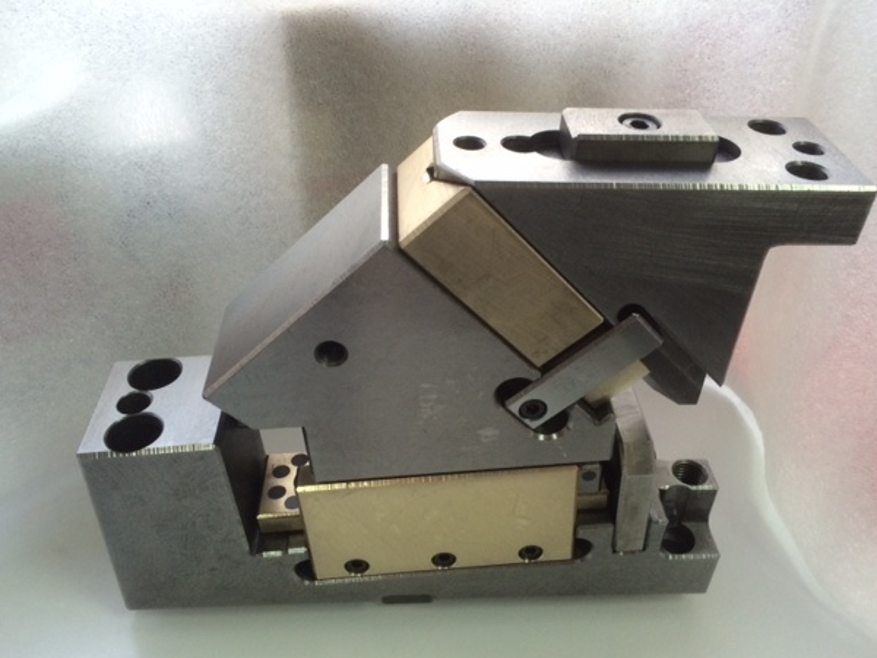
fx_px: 811
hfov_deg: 56.8
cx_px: 458
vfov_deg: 44.1
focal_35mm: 32
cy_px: 345
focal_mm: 4.12
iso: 50
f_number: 2.2
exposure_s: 1/30
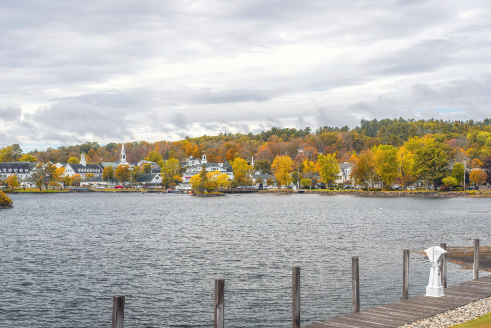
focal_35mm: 52
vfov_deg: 26.0
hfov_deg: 38.2
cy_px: 164
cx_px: 246
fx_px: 709
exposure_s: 1/60
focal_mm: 35
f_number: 9
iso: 160
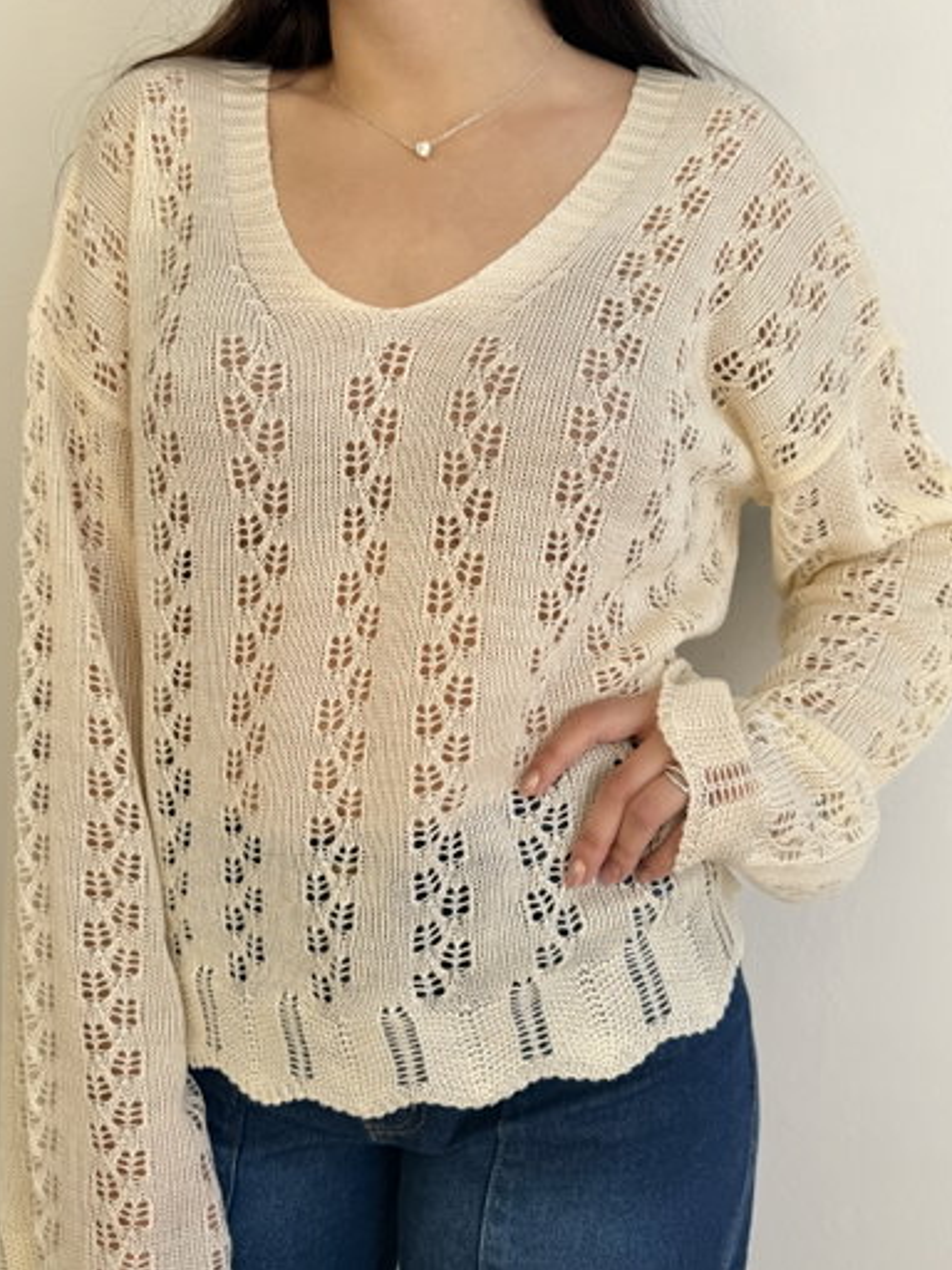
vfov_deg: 69.4
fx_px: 917
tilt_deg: -9.5
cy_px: 611
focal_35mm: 25
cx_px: 464
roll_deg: +1.9
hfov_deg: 54.9
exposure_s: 1/1901
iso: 80
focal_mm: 6.76
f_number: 1.78
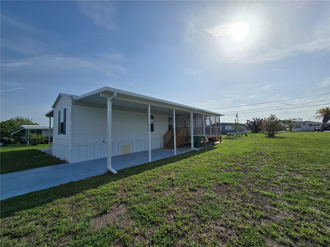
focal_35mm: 13
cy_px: 124
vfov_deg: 89.9
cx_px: 165
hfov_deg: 106.2
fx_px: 124
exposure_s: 1/7960
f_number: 2.2
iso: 50
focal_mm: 2.2
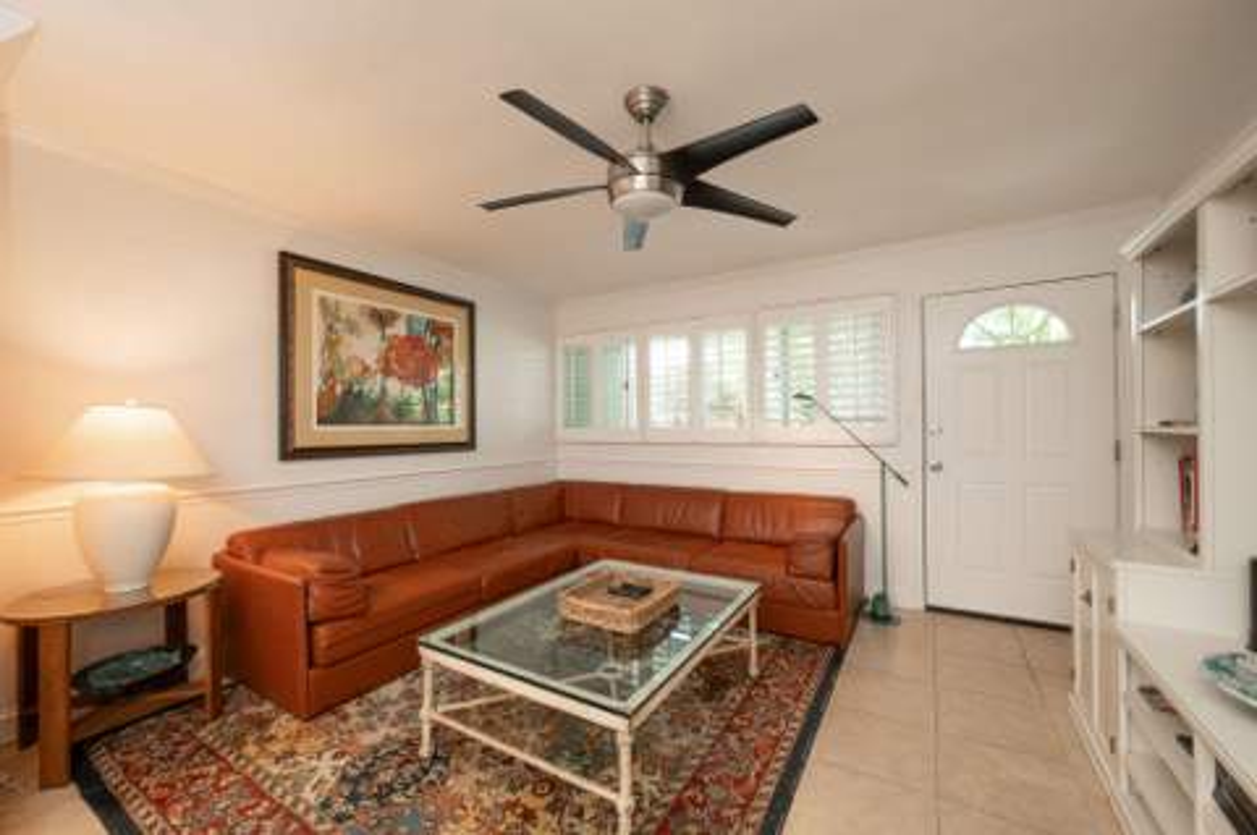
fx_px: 488
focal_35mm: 14
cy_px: 418
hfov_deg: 104.3
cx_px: 628
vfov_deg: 81.1
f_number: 8
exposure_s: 1/60
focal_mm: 14
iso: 1250
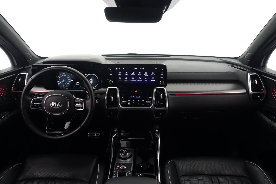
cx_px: 138
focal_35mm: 24
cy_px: 92
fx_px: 184
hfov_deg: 73.7
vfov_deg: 53.1
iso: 1000
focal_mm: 8.8
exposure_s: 1/40
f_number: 2.5
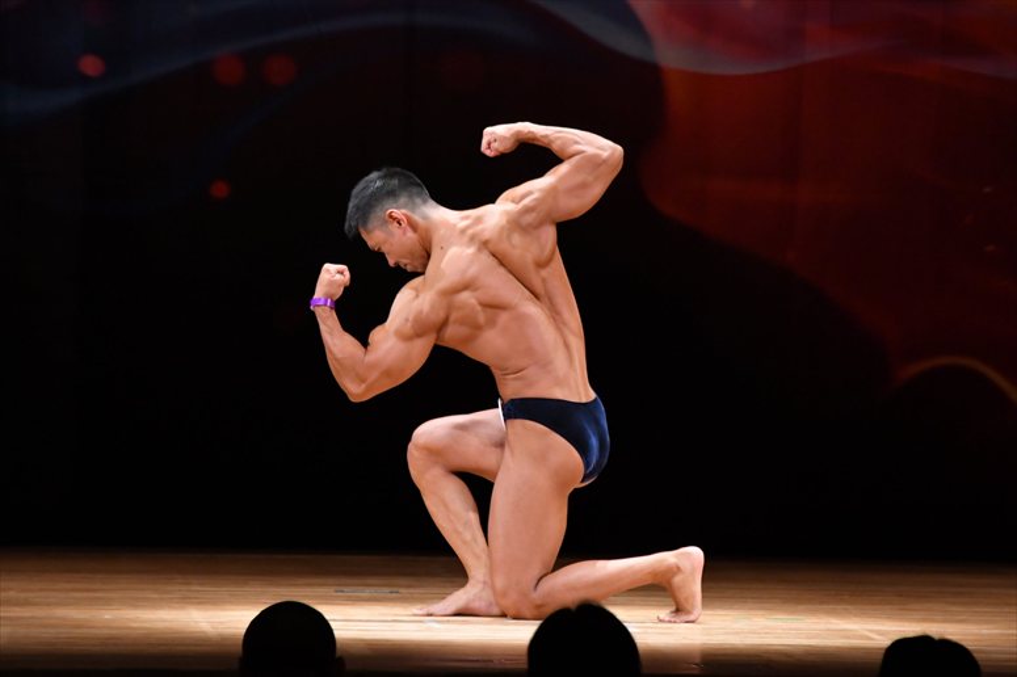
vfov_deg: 4.8
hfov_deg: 7.2
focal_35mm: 285
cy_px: 338
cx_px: 508
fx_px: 8047
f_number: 5.6
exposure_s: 1/400
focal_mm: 190
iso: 4000
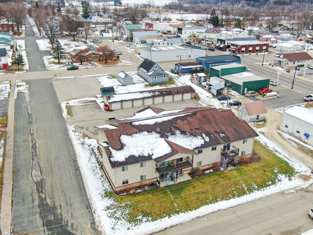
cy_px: 118
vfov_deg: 42.9
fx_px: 298
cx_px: 156
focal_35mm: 33
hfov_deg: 55.4
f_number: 3.2
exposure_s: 1/80
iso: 100
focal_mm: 5.57
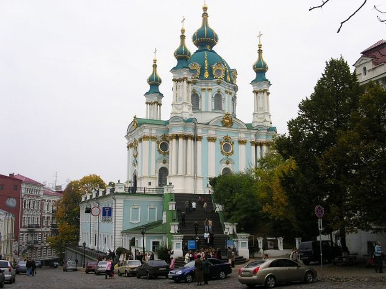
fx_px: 424
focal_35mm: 38
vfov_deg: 37.7
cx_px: 193
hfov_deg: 49.0
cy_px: 144
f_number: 5.6
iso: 100
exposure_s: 1/180
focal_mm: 7.8
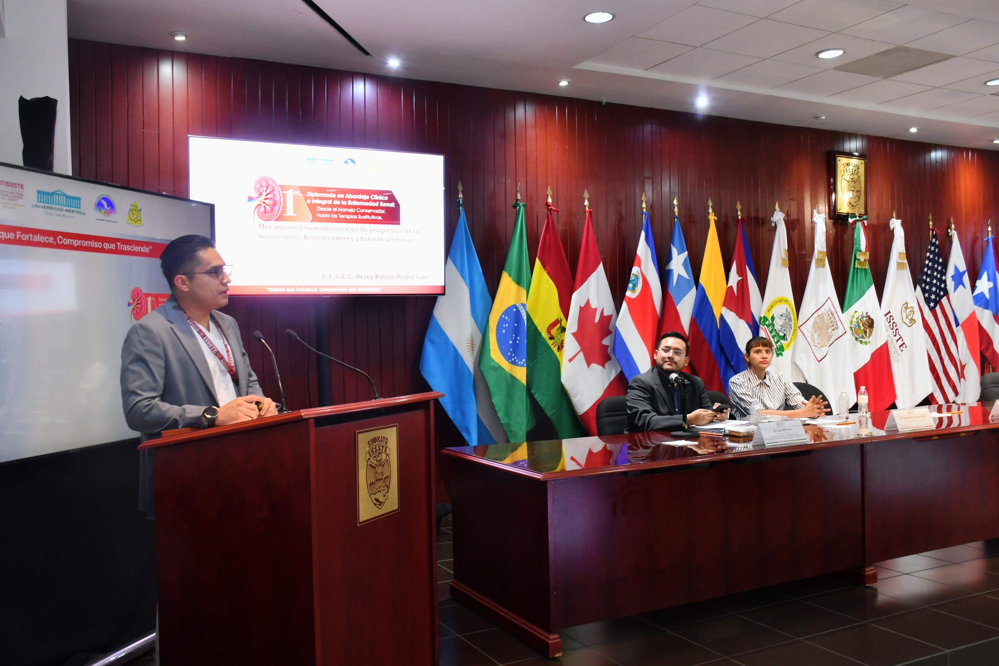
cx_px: 500
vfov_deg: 43.6
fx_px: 832
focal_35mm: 30
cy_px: 333
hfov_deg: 61.9
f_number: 5.6
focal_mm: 20
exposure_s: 1/40
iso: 1000
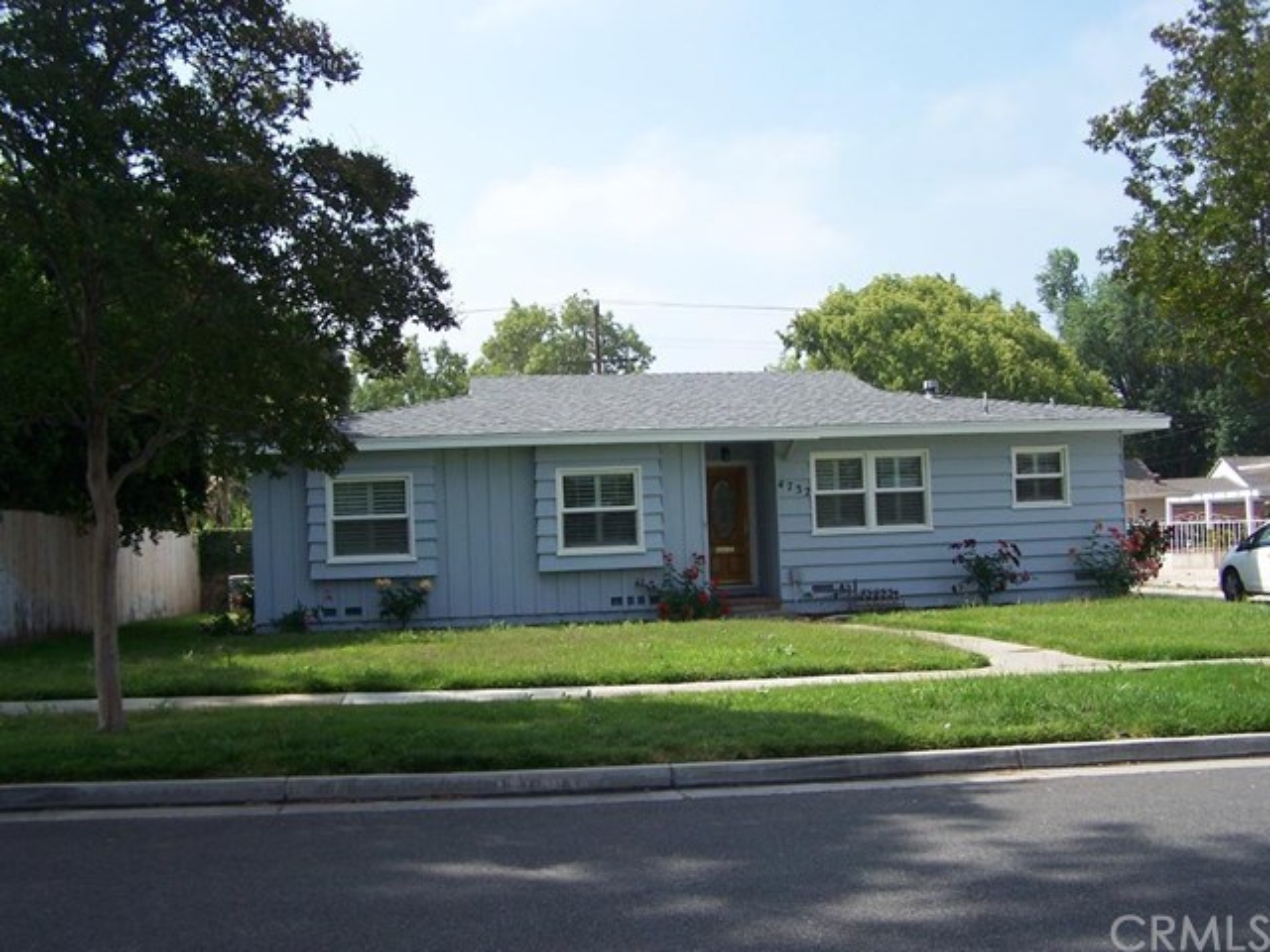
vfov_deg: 37.7
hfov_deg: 49.0
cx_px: 635
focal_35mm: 38
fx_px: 1394
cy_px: 476
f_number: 2.8
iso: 80
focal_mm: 6.3
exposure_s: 1/800
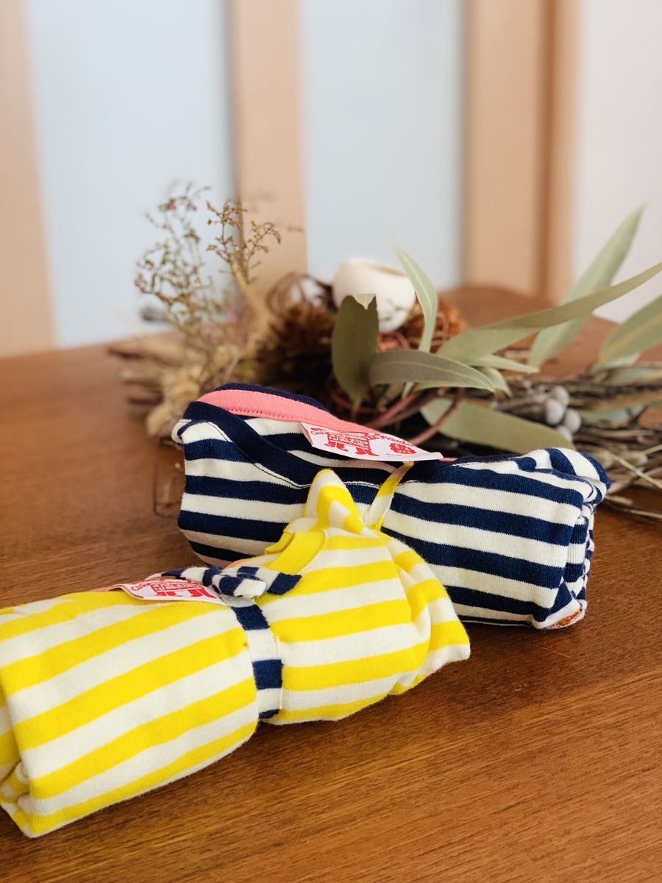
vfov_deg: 36.8
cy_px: 442
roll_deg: +1.2
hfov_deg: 28.0
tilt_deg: -19.0
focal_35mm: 52
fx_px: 1326
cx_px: 331
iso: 125
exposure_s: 1/77
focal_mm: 6
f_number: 2.4
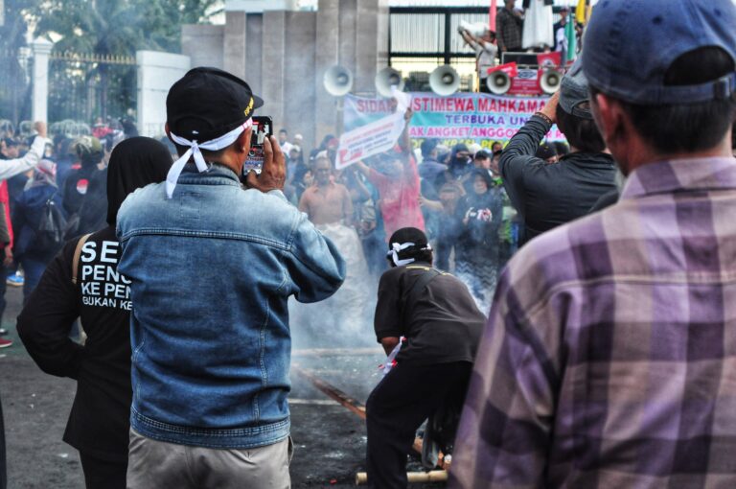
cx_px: 368
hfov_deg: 37.9
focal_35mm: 52
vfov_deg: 25.7
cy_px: 244
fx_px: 1072
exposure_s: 1/320
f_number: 3.5
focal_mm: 35
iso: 1000
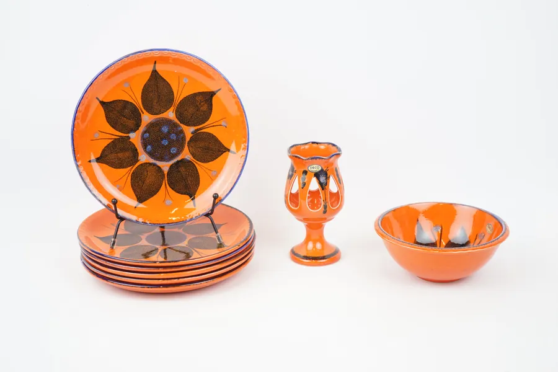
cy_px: 186
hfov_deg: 33.4
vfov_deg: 22.6
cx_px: 279
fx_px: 930
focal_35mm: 60
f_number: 5
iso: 200
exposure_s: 1/60
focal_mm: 60
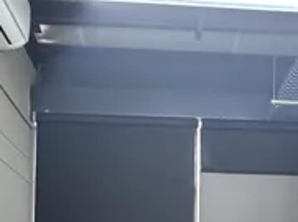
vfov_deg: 21.8
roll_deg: -0.4
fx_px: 533
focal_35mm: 62
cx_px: 199
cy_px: 270
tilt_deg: +3.0
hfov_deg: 31.0
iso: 400
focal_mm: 2.22
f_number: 2.2
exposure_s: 1/50
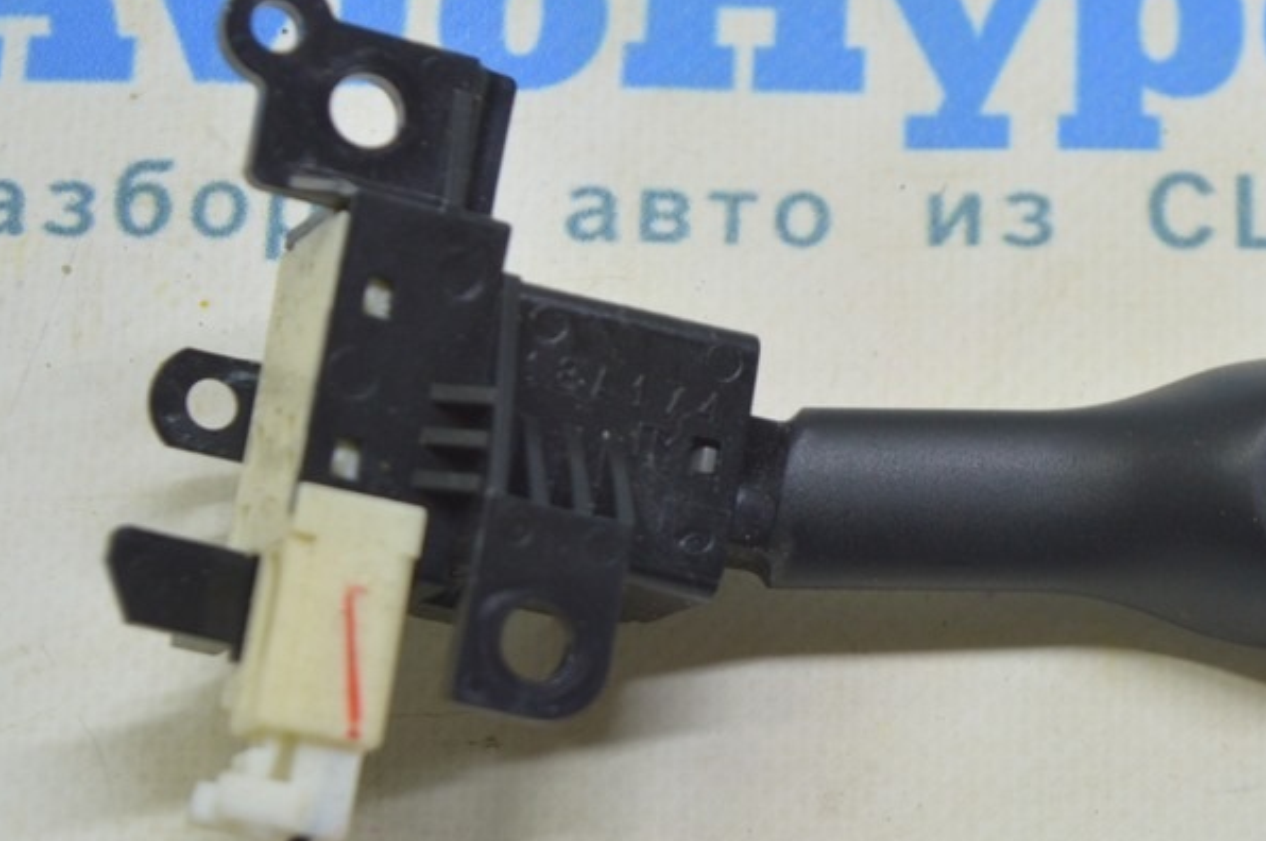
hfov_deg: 14.4
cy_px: 392
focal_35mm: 142
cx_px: 945
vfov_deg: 9.6
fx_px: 4983
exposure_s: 1/20
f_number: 5.6
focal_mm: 55
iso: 400
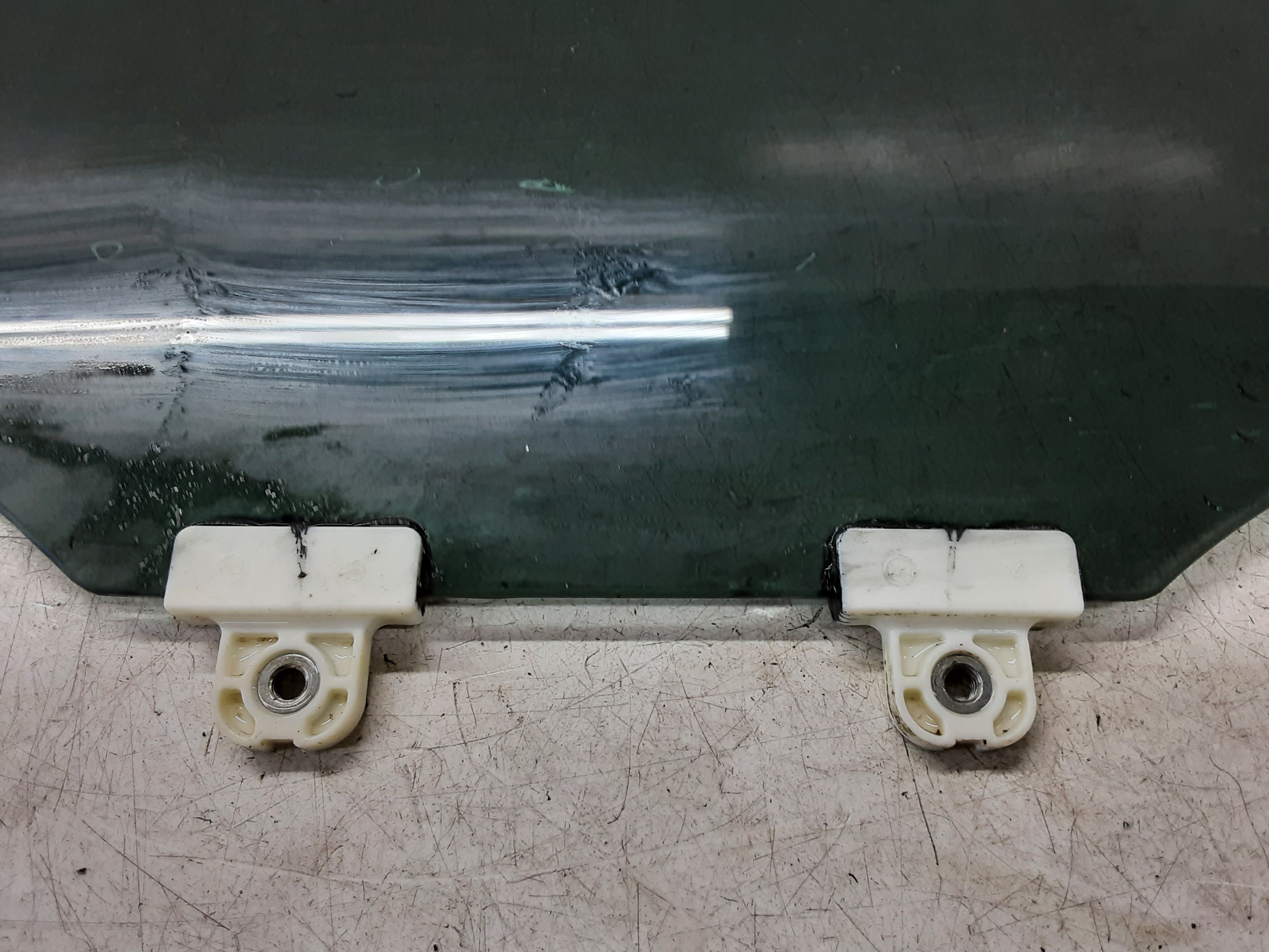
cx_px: 634
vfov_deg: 51.4
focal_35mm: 27
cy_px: 476
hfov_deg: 65.3
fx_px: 990
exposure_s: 1/50
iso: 125
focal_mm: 2.91
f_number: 1.9
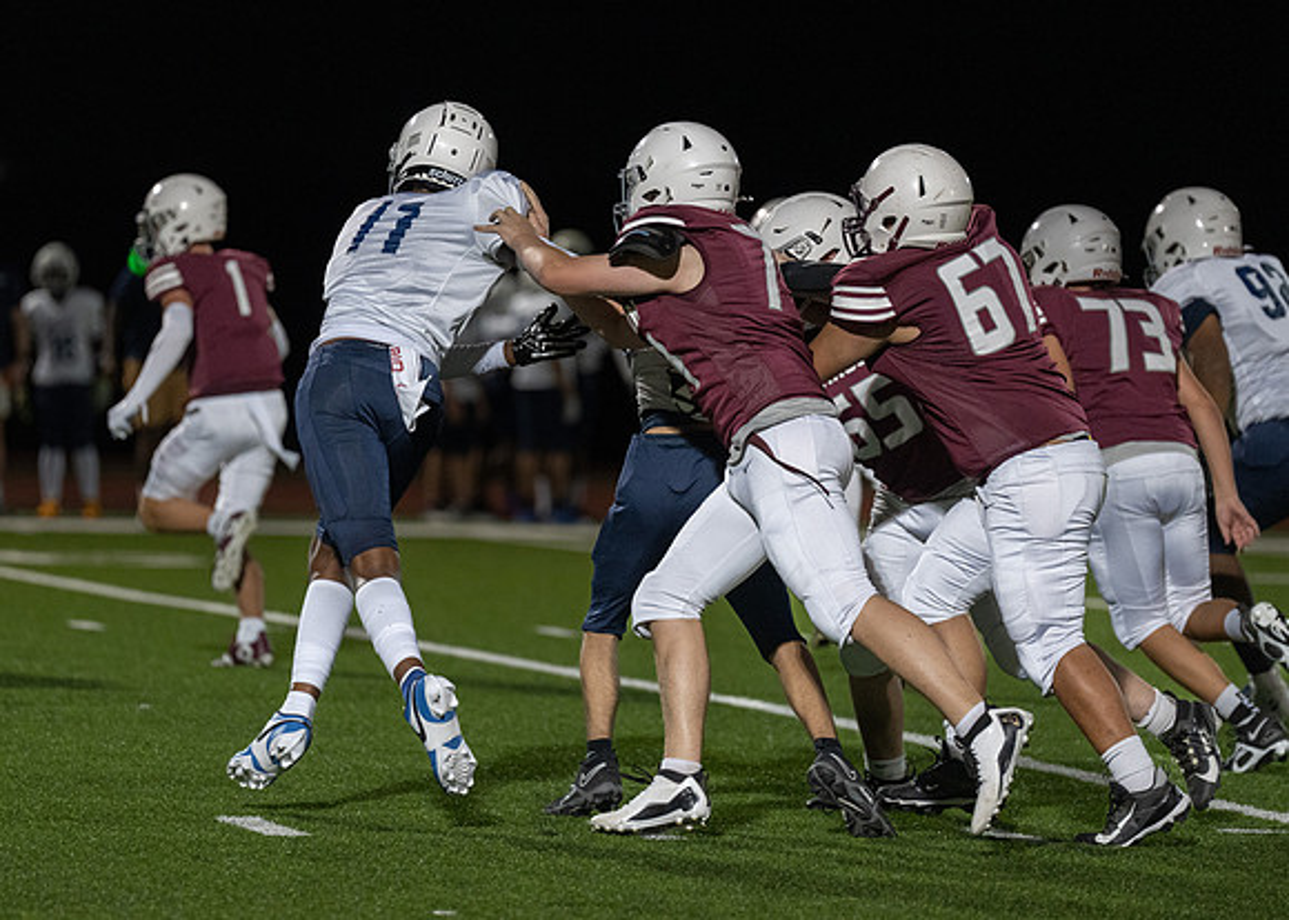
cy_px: 428
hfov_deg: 8.3
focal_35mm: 243
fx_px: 8910
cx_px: 562
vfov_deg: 5.9
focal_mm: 200
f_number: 2.8
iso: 3200
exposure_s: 1/1000
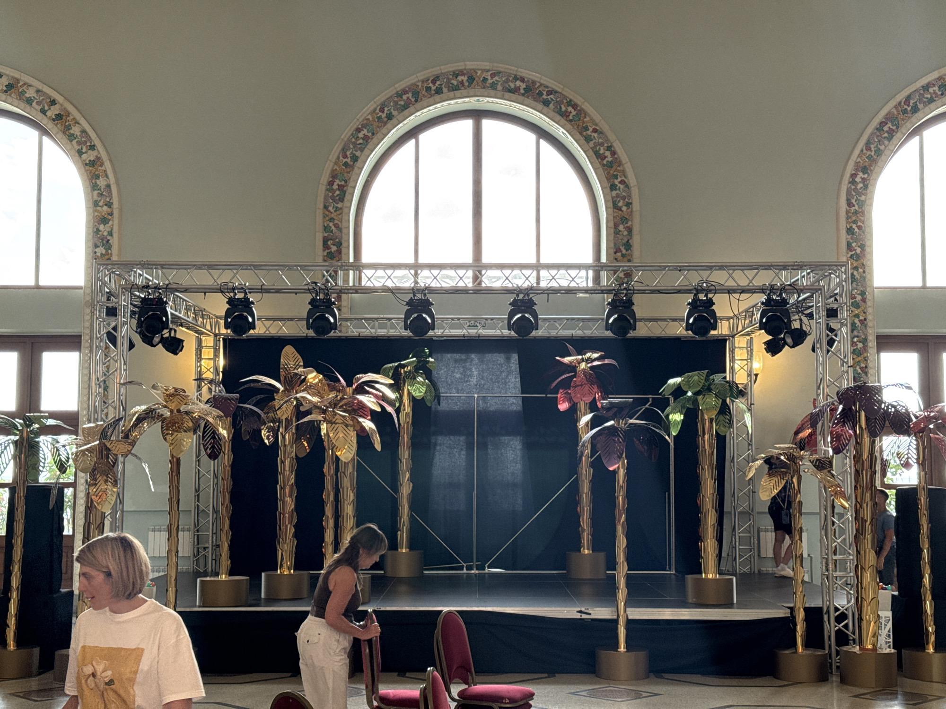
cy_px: 354
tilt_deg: +5.9
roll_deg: +0.0
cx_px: 473
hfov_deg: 39.7
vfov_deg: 30.3
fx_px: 1312
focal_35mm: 48
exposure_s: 1/158
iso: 160
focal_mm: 6.76
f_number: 1.78
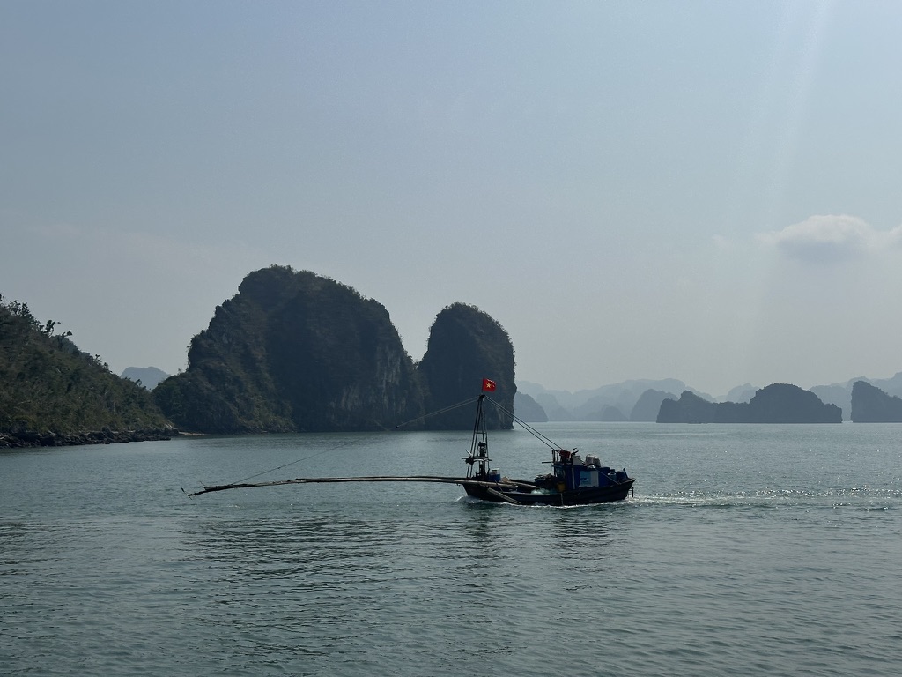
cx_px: 451
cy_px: 338
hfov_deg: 39.7
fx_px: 1251
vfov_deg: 30.3
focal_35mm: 48
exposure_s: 1/15873
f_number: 1.78
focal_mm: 6.86
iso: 64
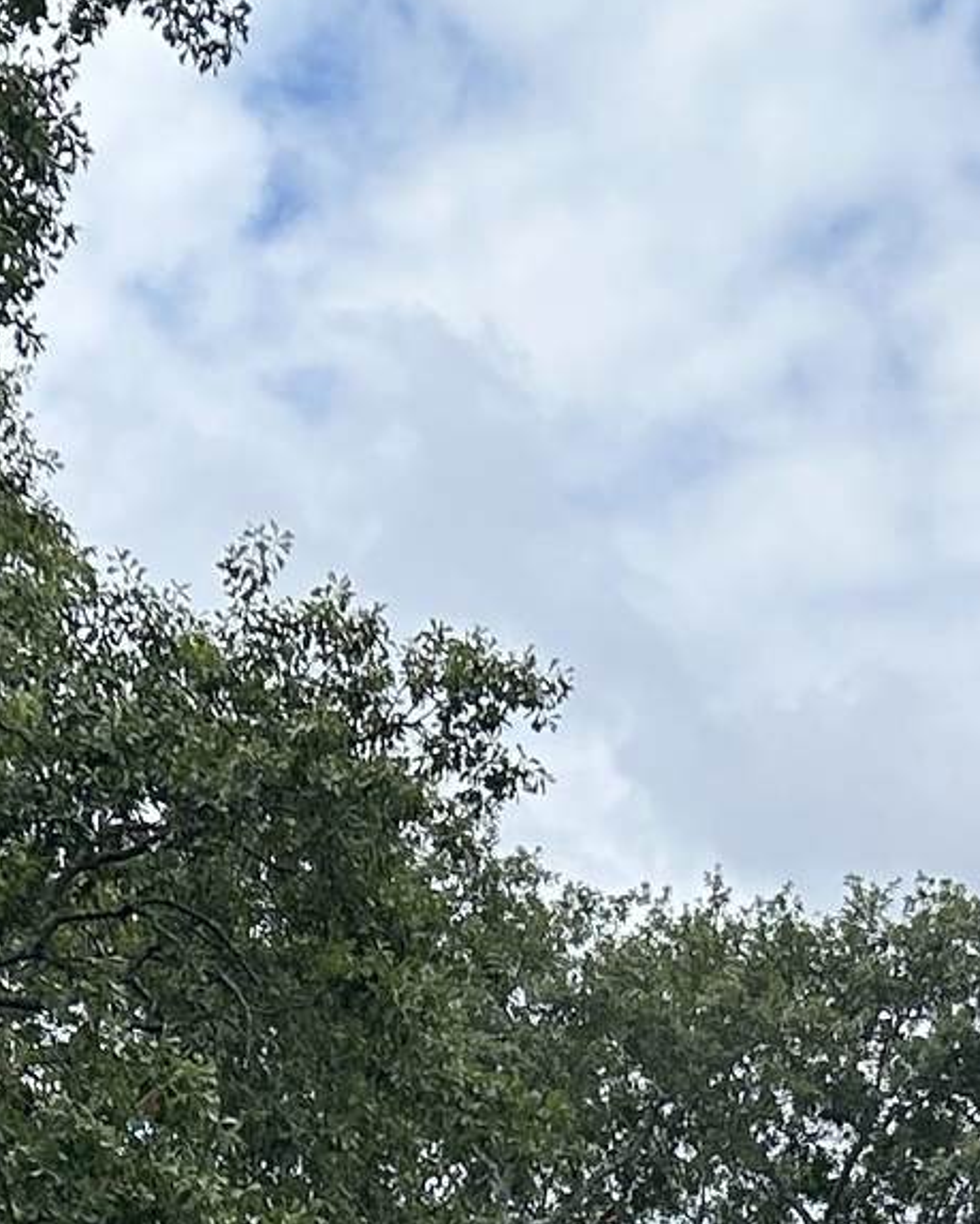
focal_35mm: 136
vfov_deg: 13.0
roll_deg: -0.6
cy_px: 2066
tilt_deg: +2.8
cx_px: 604
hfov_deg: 11.4
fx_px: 4927
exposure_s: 1/2513
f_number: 1.5
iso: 50
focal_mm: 5.7
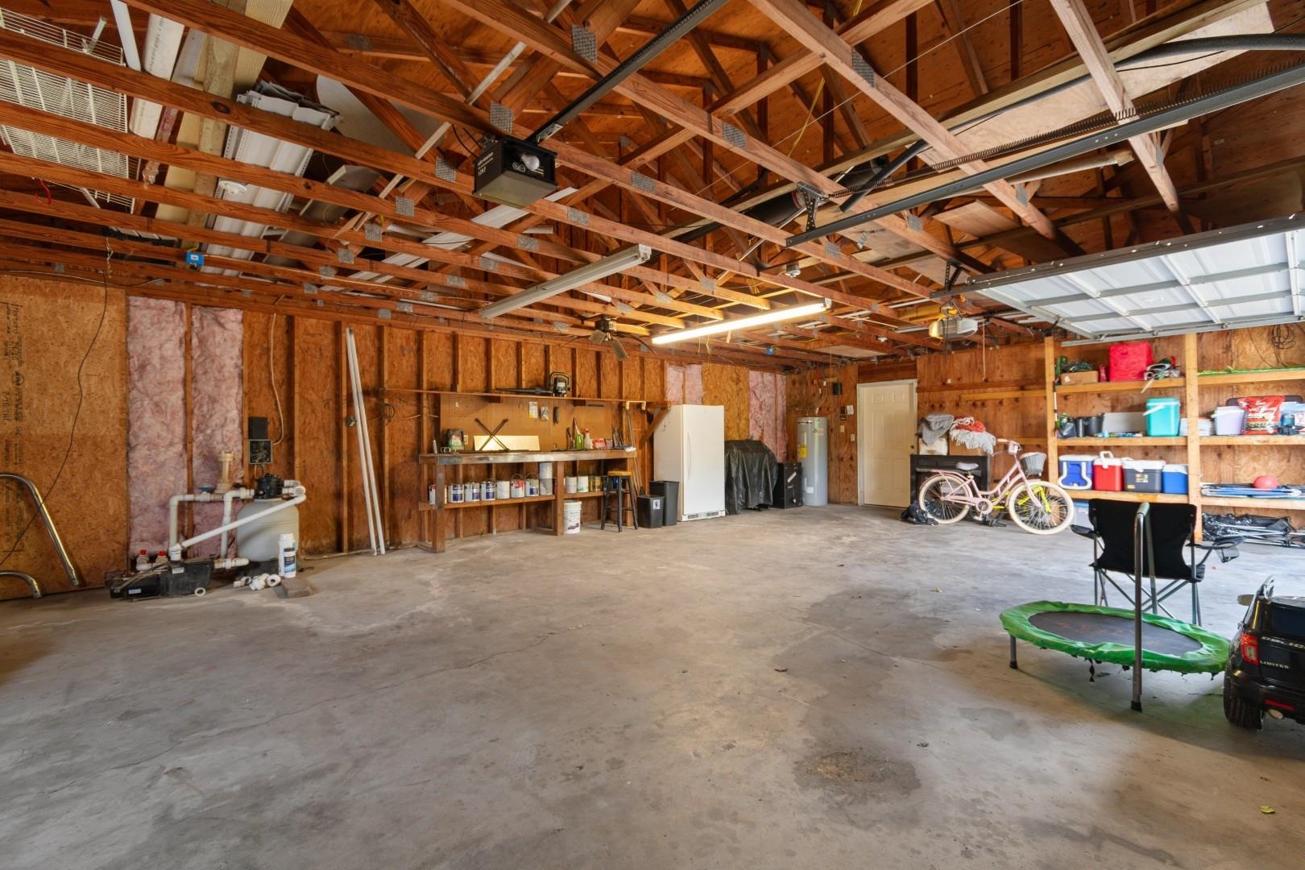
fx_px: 544
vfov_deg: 77.3
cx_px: 652
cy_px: 435
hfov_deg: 100.4
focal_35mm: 15
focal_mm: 10
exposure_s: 1/3
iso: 100
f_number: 4.5
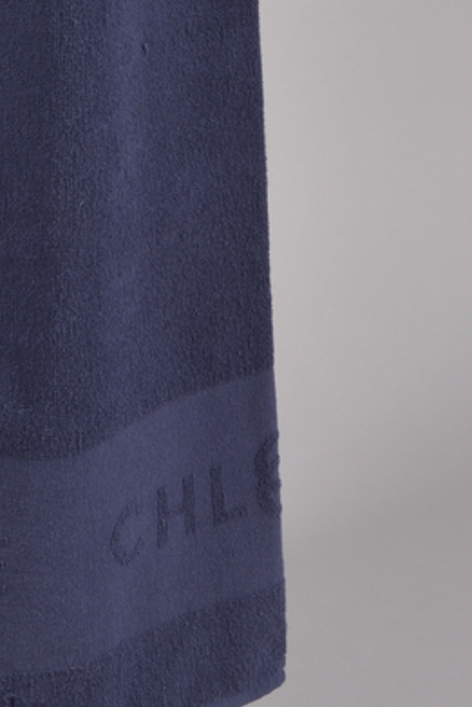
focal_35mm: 211
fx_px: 4146
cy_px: -297
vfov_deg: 9.5
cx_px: -99
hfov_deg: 6.5
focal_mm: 55
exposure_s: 1/125
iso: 64
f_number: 10
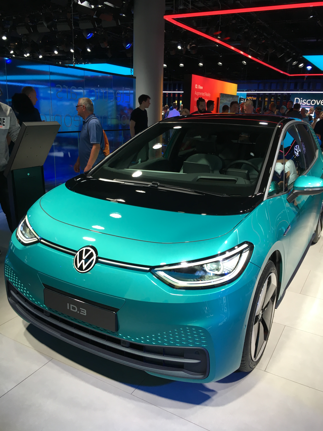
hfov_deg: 48.2
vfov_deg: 61.7
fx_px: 361
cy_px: 216
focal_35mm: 29
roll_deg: -1.0
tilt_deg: -15.0
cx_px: 162
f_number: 2.2
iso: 25
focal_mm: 4.15
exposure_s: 1/33
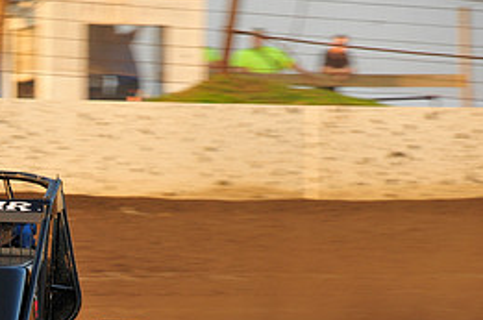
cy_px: 342
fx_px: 4620
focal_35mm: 345
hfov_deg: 6.0
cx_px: -24
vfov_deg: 4.0
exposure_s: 1/320
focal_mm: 155
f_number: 8
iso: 400
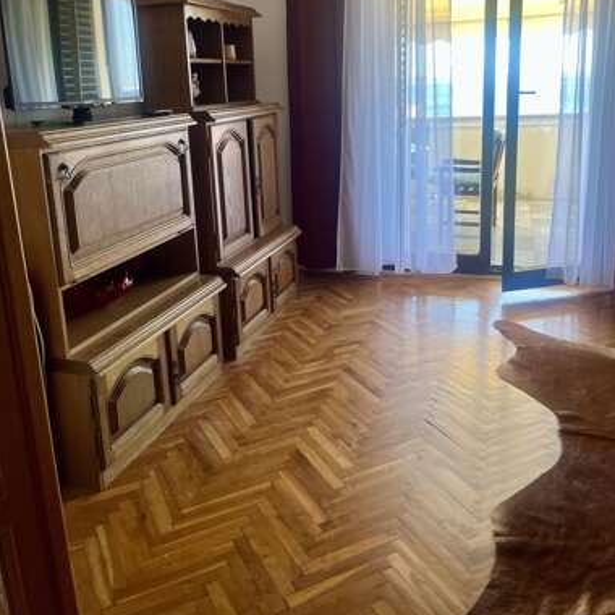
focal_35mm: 31
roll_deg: +2.0
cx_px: 308
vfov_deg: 51.8
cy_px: 218
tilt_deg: -12.7
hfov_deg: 52.5
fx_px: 623
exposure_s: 1/121
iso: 125
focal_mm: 5.1
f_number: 1.6
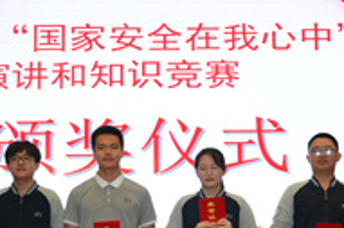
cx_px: 186
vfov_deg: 16.5
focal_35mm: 82
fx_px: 786
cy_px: 171
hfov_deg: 24.7
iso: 360
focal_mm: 21
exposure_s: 1/125
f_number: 3.8
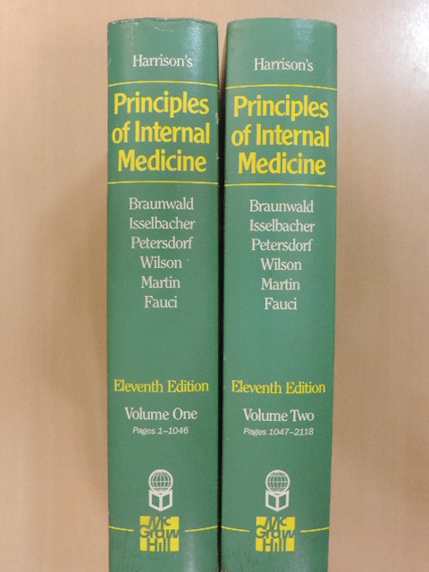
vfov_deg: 52.6
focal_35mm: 35
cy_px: 286
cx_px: 214
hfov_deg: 40.7
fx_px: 578
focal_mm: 6.2
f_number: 6.4
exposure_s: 1/10
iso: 800
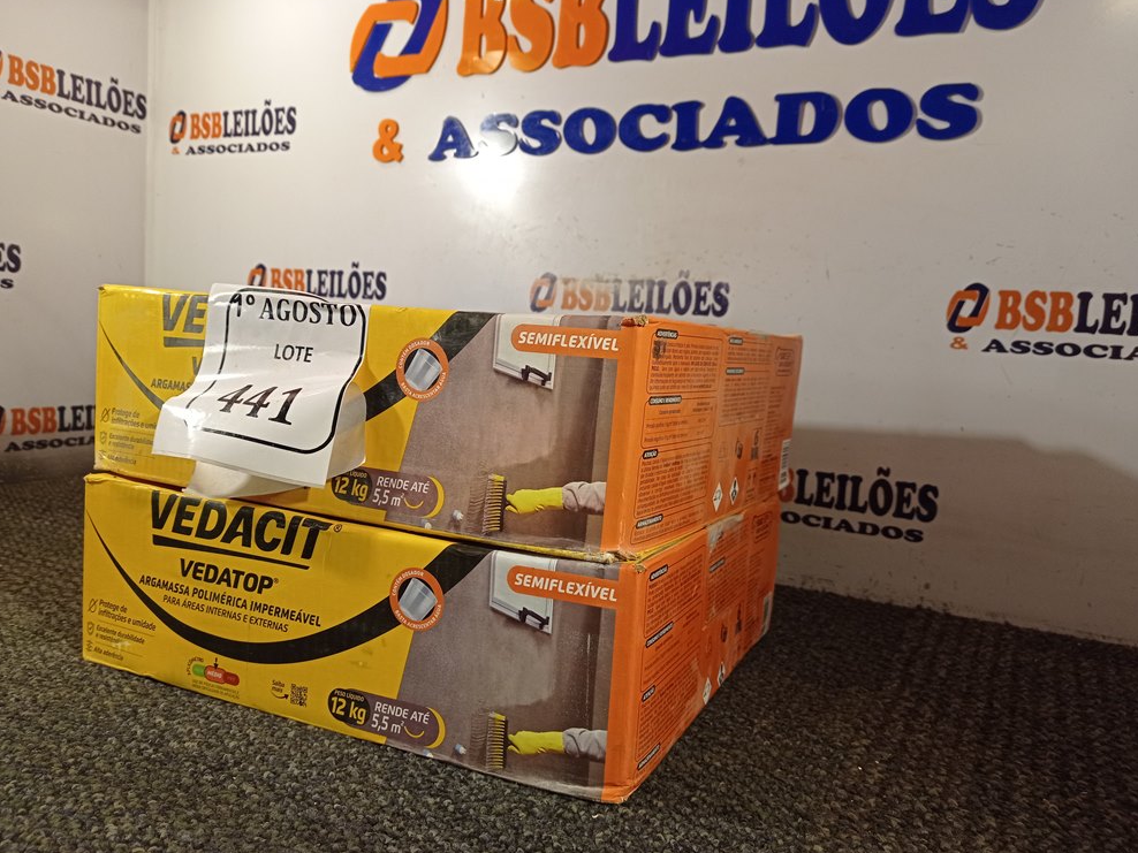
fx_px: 953
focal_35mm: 29
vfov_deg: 48.2
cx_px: 571
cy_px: 431
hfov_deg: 61.7
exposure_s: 1/120
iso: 153
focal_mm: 4.7
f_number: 1.79
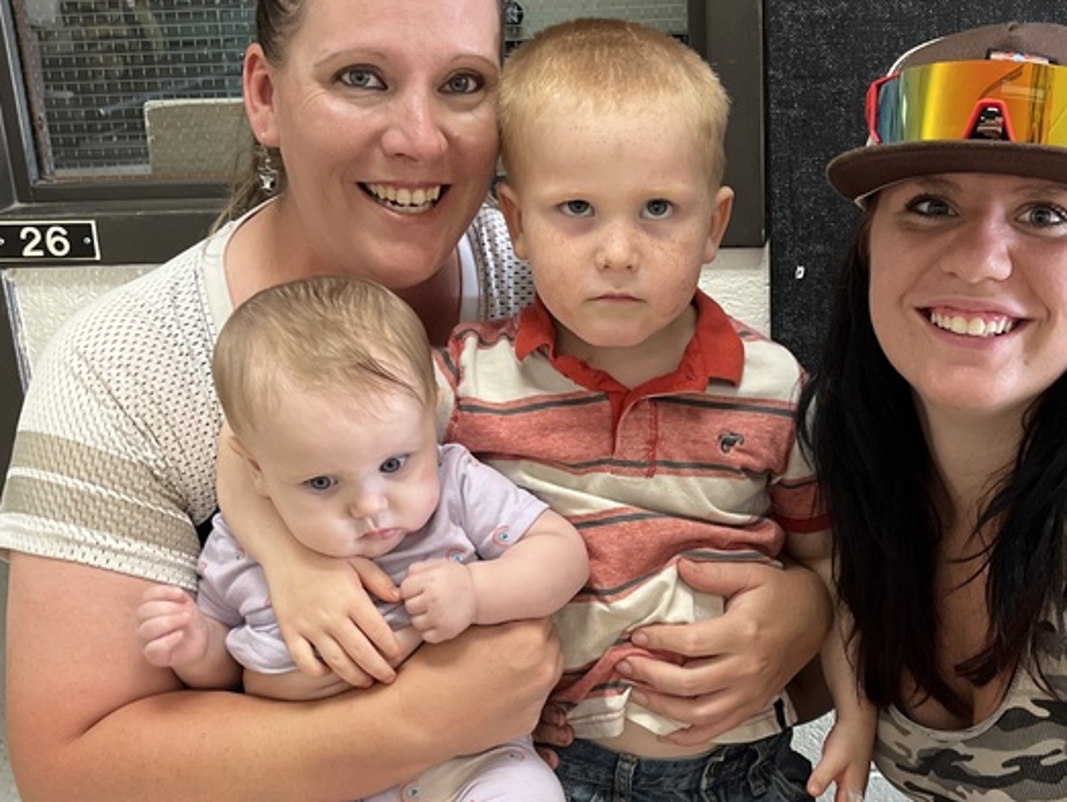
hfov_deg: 37.4
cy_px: 497
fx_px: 1573
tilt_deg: -18.0
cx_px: 628
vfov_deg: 28.5
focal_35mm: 51
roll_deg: +2.7
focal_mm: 5.1
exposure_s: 1/60
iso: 250
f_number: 1.6
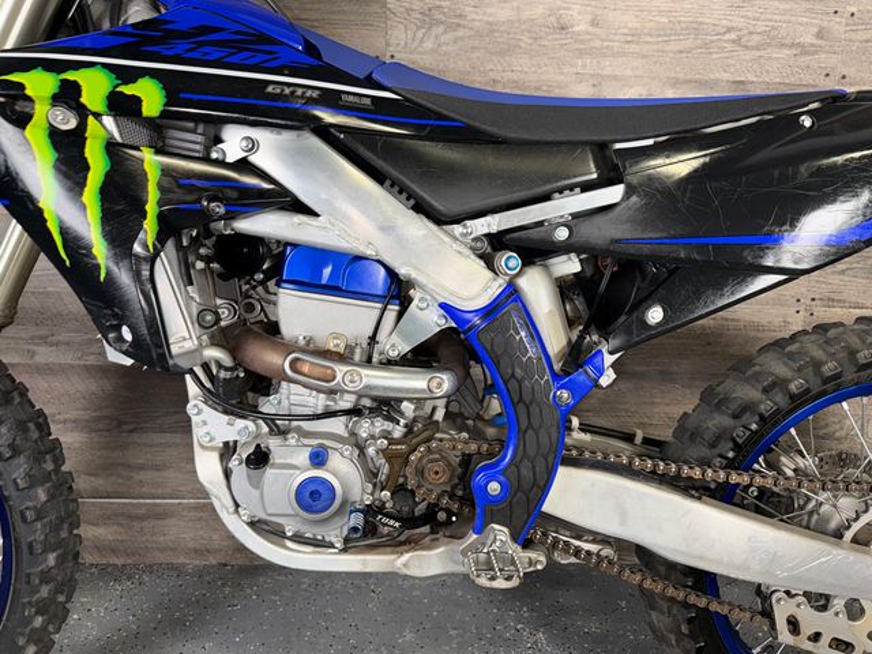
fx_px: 605
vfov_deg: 56.8
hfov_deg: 71.6
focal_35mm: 24
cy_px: 327
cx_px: 436
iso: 50
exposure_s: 1/31
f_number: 1.78
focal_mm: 6.76
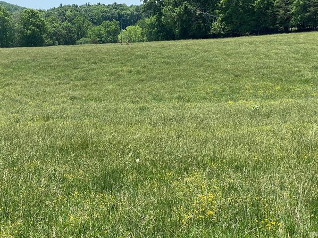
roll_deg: -0.1
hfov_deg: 24.7
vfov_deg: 18.7
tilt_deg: -3.8
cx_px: 162
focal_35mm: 79
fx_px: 726
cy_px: 119
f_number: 2
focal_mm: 6
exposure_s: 1/1229
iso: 20
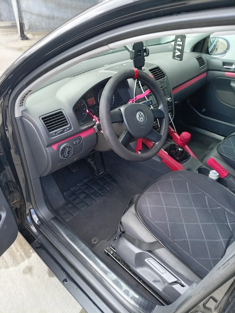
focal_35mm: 25
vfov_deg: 69.4
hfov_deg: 54.8
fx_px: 226
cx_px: 118
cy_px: 156
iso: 100
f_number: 1.8
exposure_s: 1/104
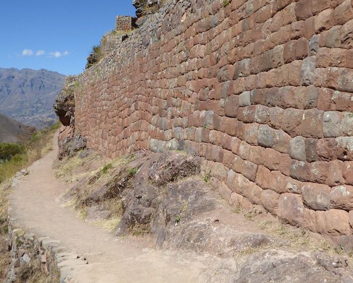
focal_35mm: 39
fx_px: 408
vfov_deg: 38.2
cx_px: 196
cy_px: 130
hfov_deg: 46.8
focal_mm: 5
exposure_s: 1/800
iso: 80
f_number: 3.5
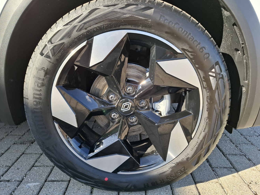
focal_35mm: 25
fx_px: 188
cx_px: 123
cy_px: 96
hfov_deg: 69.3
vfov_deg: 54.9
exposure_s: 1/424
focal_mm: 5.54
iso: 50
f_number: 1.8
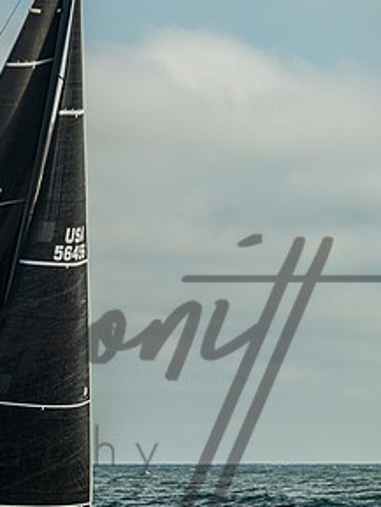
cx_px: -27
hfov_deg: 3.4
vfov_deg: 4.6
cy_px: 261
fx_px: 6350
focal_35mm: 433
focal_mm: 175
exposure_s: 1/500
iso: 250
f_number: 6.3
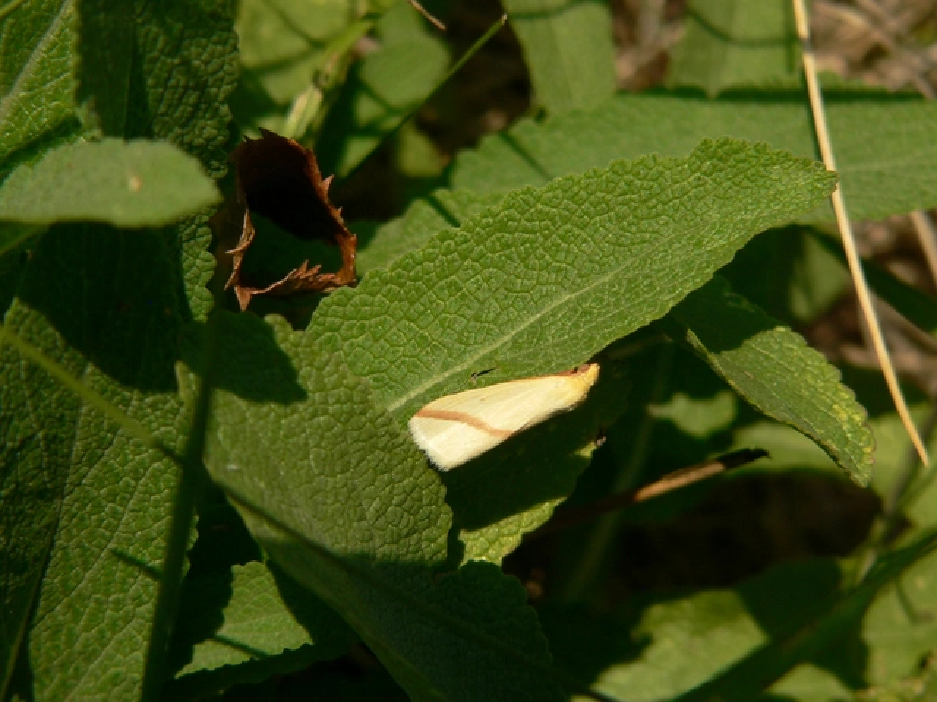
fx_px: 2599
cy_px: 351
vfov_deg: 15.4
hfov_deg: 20.4
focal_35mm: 96
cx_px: 468
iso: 80
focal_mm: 16.1
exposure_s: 1/1000
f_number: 4
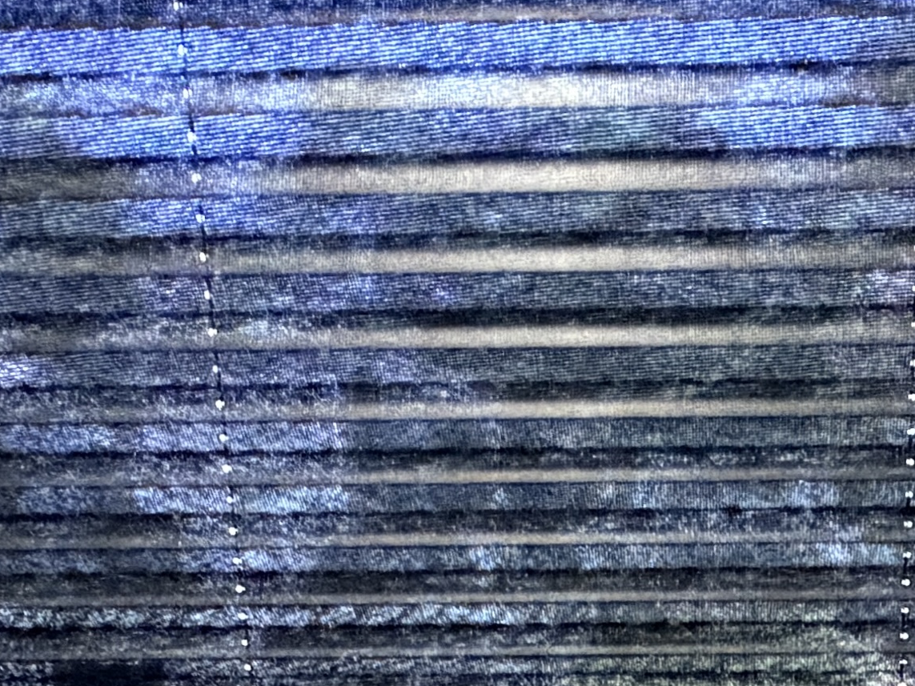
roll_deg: +3.2
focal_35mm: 66
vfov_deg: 18.5
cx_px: 630
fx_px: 1744
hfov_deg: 29.1
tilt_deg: -20.3
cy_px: 1154
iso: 640
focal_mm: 2.22
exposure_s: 1/47
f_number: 2.2
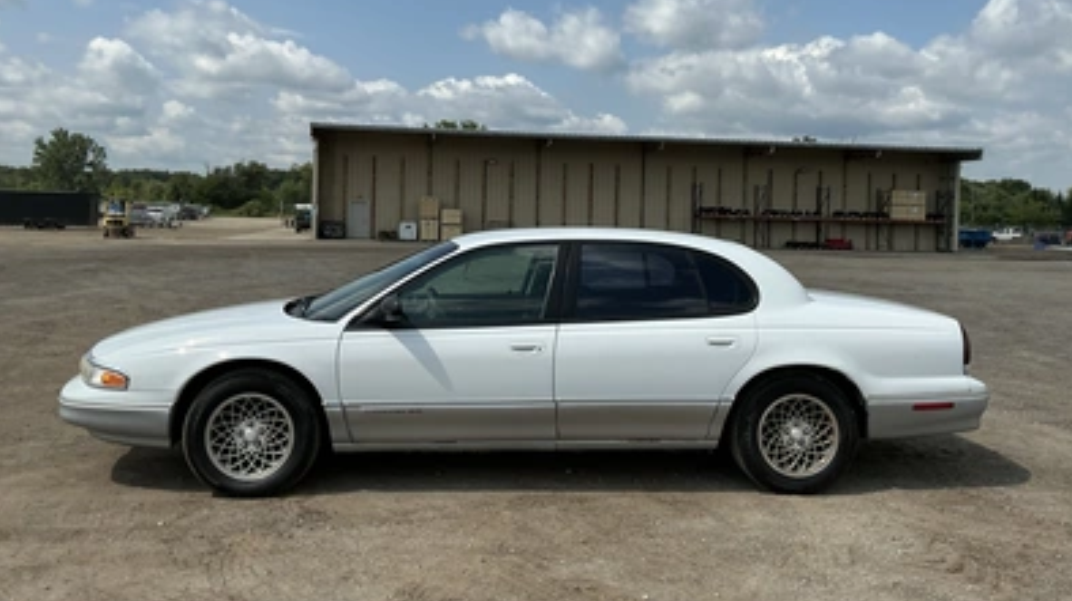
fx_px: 881
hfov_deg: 62.7
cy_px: 223
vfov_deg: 37.5
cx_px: 533
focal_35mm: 31
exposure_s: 1/2959
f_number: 1.8
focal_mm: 3
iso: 25
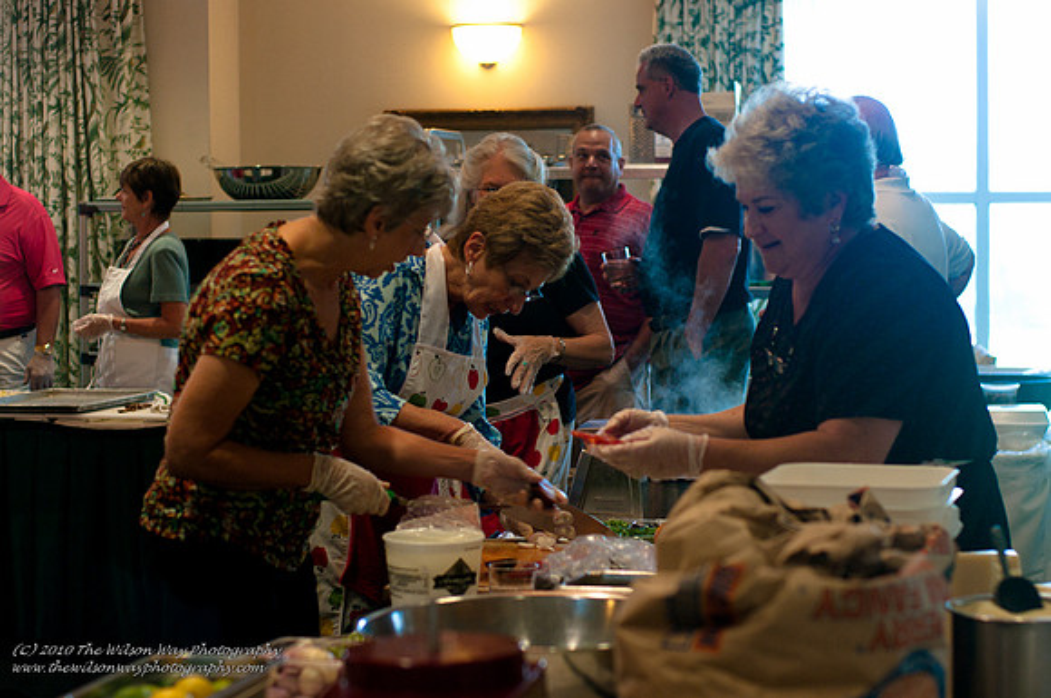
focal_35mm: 75
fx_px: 2187
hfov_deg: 27.0
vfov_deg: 18.1
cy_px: 349
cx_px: 526
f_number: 2.8
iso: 800
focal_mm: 50
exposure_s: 1/90
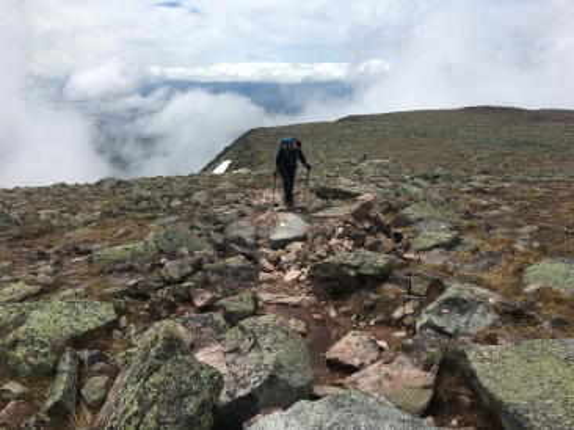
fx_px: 481
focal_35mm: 29
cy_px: 215
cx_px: 287
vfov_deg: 48.2
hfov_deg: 61.7
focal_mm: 4.15
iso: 25
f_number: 2.2
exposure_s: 1/2564
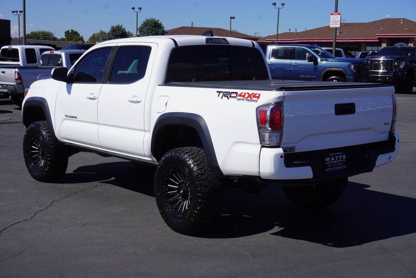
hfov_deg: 35.9
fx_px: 642
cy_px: 139
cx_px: 208
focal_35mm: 56
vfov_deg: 24.4
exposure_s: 1/250
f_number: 11
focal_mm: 37
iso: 100
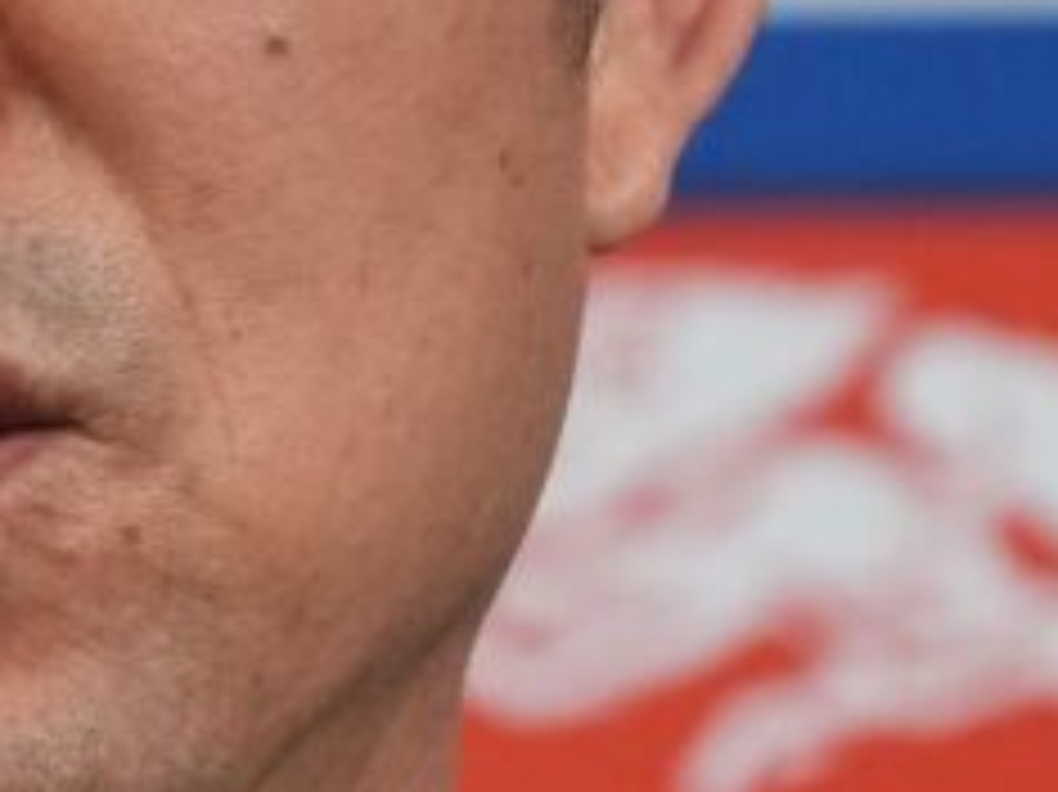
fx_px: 64365
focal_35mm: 2107
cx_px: -761
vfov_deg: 0.7
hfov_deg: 0.9
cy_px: 626
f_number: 6.3
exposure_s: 1/250
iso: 2000
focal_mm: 335
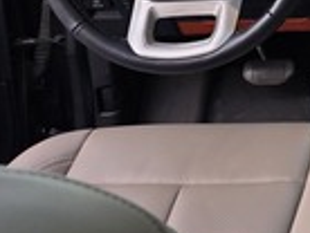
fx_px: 682
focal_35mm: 76
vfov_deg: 17.7
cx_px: 475
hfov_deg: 21.3
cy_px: -104
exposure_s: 1/180
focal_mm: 6.3
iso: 80
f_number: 1.7
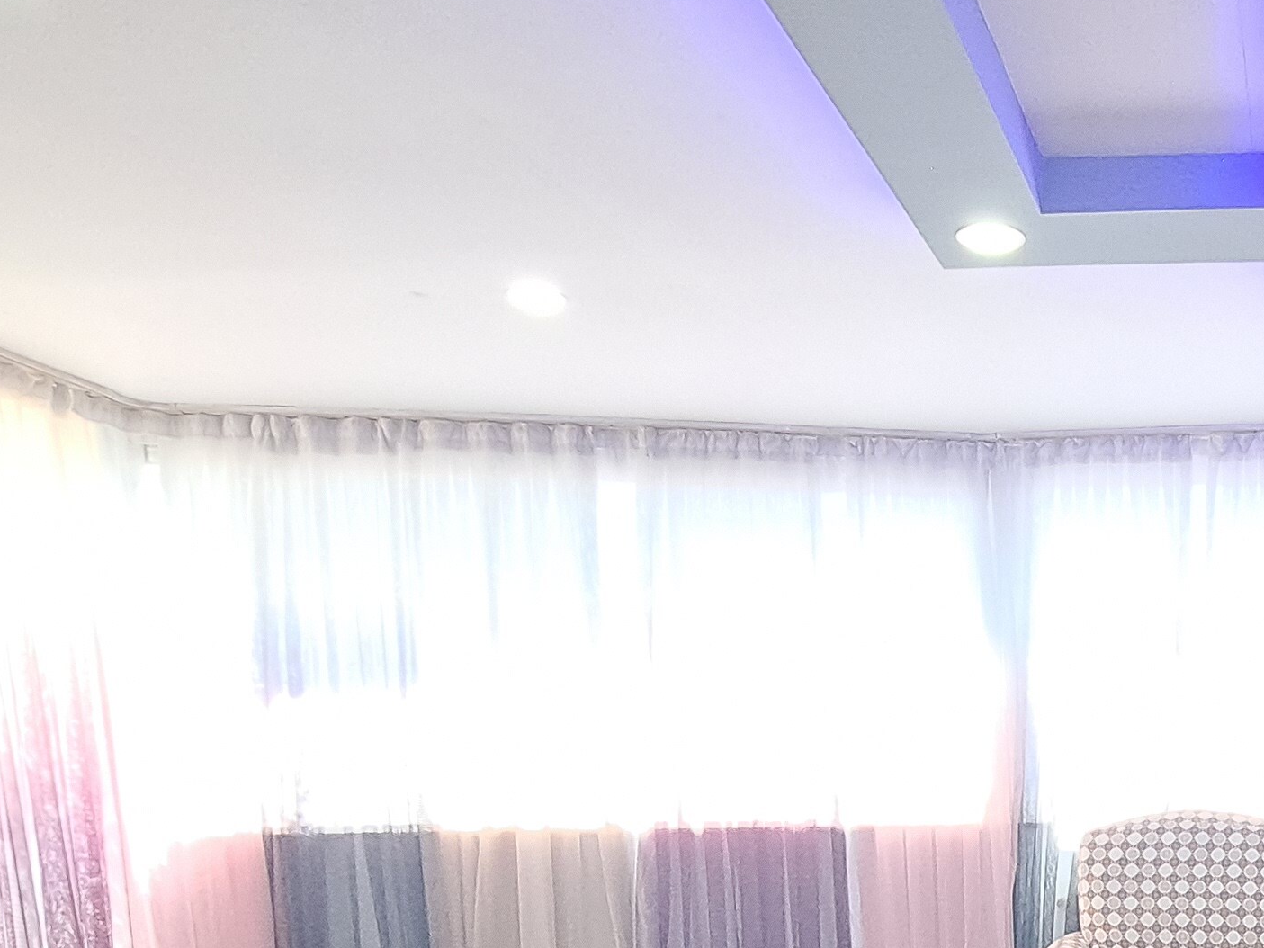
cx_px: 1299
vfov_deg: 34.2
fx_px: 1351
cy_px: 1005
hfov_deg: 42.4
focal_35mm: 37
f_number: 2.2
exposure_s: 1/25
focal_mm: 1.74
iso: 64
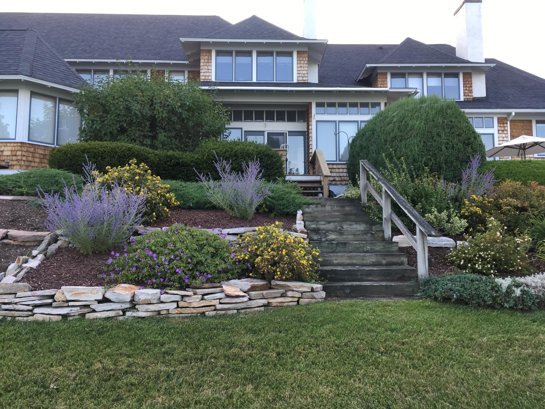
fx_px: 457
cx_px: 272
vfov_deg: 48.2
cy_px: 204
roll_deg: +1.0
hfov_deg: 61.7
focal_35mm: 29
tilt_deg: +6.2
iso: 25
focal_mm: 4.15
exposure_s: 1/120
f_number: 2.2
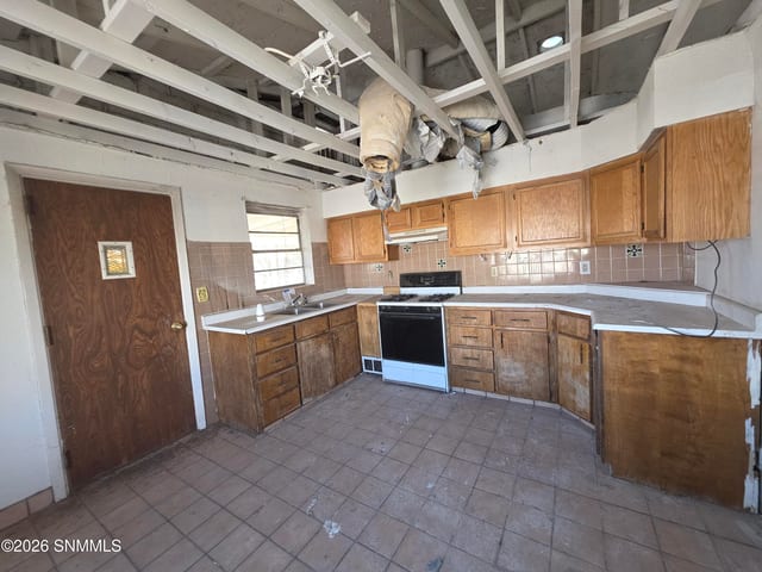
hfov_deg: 106.2
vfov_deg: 89.9
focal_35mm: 13
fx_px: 286
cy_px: 286
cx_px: 381
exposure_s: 1/60
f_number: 1.9
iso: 80
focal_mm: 2.2
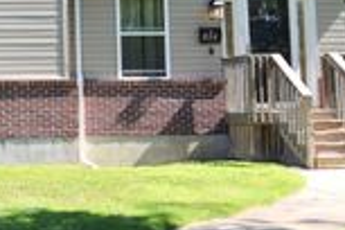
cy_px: 51
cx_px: -38
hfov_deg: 25.4
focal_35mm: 74
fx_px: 706
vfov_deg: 18.4
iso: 200
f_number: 8
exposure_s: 1/250
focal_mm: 15
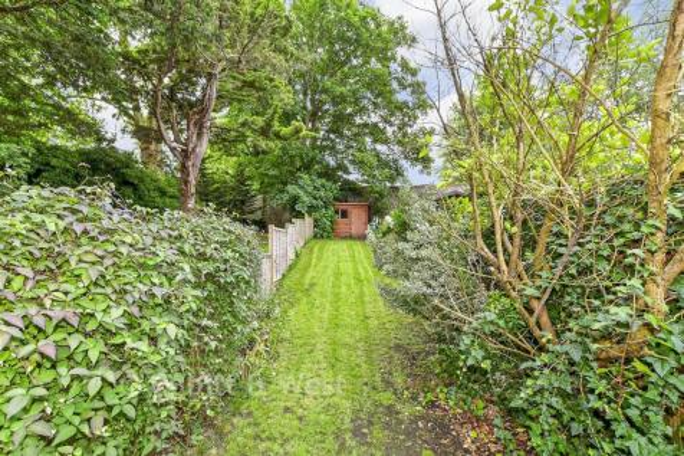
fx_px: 285
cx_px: 342
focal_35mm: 15
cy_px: 228
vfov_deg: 77.3
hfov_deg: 100.4
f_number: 8
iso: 320
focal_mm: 10
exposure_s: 1/50
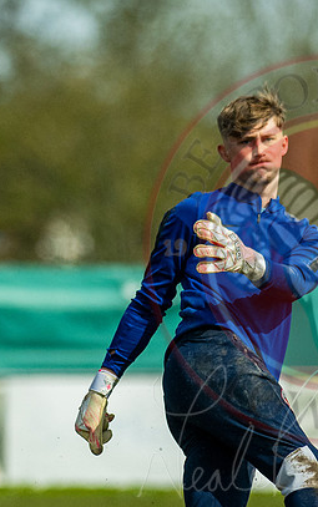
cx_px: 194
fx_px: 7682
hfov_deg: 2.4
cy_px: 214
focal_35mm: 555
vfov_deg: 3.8
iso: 400
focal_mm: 135
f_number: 1.8
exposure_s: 1/32000
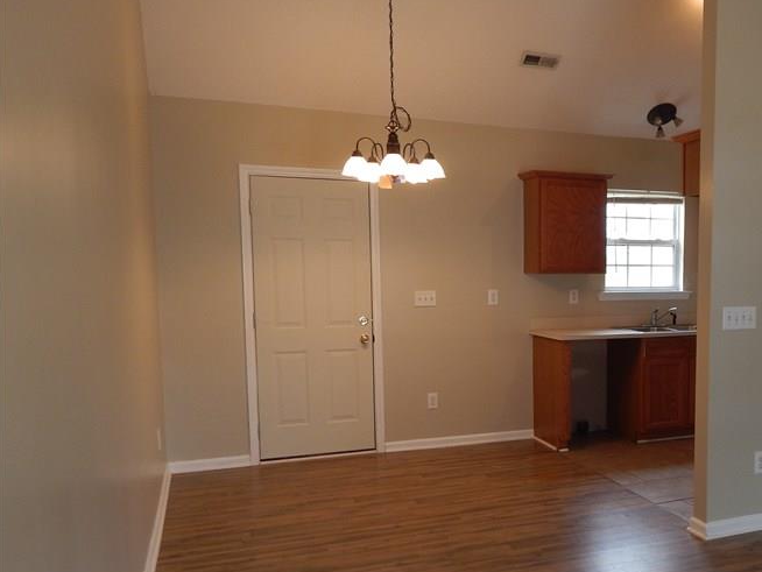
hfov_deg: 48.8
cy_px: 347
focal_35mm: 36
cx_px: 594
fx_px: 793
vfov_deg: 39.5
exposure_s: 1/30
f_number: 3
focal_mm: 4
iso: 125
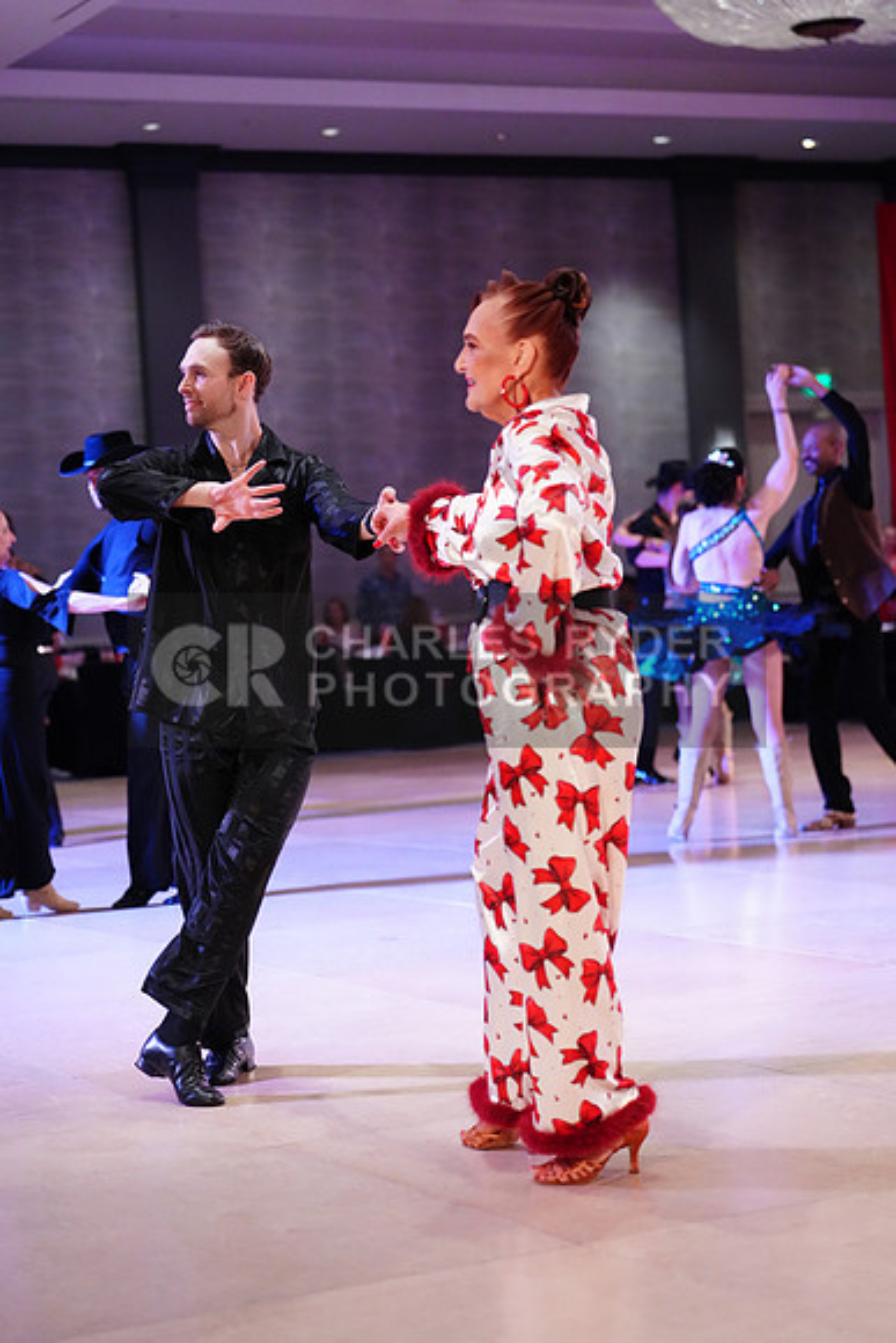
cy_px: 672
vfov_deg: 27.3
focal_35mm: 74
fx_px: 2761
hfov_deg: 18.4
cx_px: 448
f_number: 2.8
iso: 5000
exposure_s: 1/400
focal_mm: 74
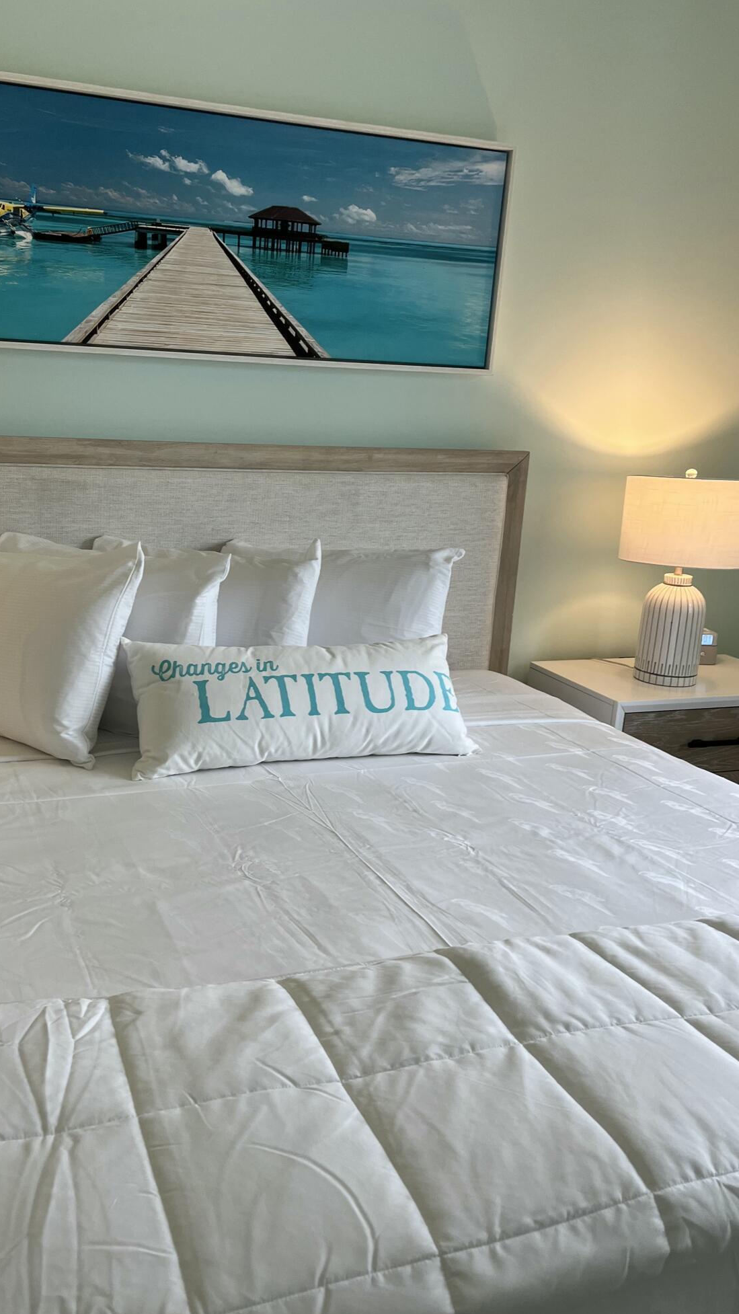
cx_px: 254
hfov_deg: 39.8
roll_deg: -2.5
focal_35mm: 29
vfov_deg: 66.1
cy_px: 650
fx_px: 1010
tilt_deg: -13.4
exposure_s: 1/120
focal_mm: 5.1
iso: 80
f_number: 1.6
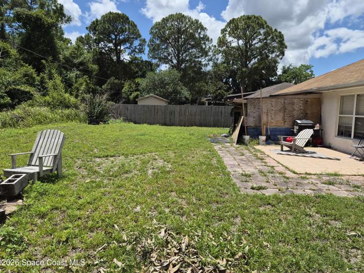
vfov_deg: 56.8
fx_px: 252
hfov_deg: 71.6
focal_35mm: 24
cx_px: 185
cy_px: 133
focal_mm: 5.4
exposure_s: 1/7696
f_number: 1.8
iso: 80
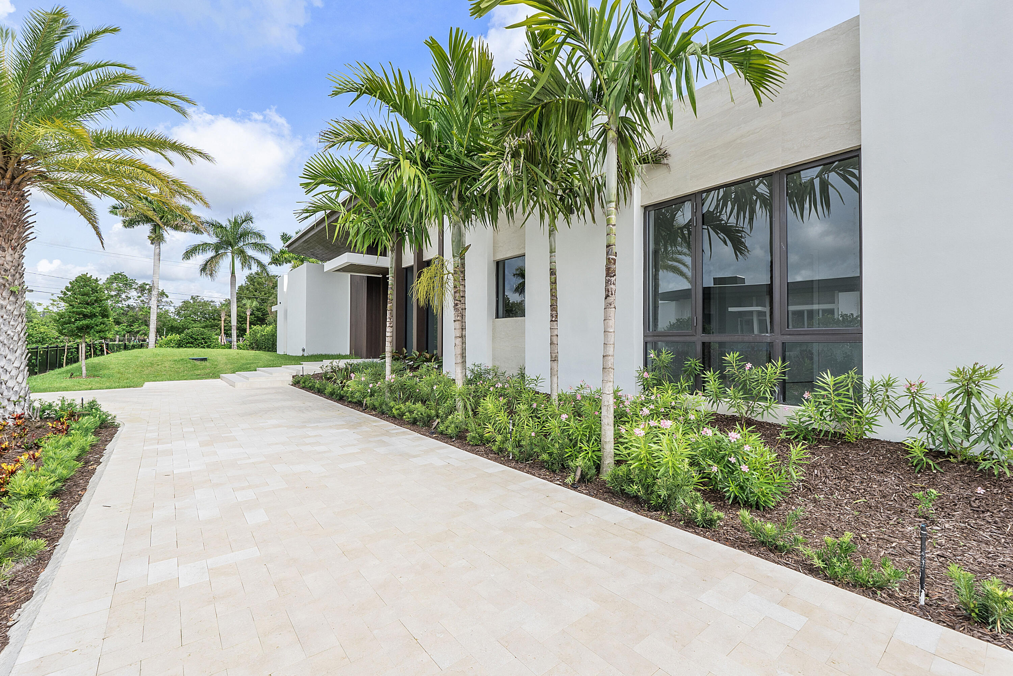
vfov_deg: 77.3
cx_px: 506
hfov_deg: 100.4
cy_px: 338
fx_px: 422
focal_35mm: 15
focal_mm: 10
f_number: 7.1
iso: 200
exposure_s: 1/400
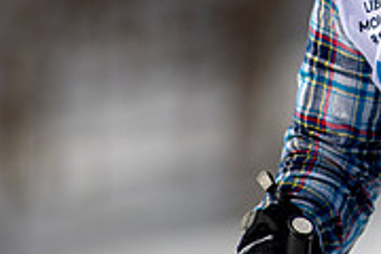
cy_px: -58
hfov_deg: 1.4
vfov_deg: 0.9
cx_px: 417
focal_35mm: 1449
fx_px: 15334
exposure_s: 1/6400
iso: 100
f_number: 2.8
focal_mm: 300
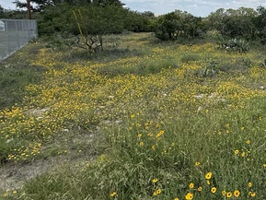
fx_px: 238
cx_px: 276
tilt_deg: -5.5
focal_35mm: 31
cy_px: 46
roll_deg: +0.5
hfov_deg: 46.8
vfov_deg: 43.8
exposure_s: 1/2410
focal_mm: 2.22
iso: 50
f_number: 2.2
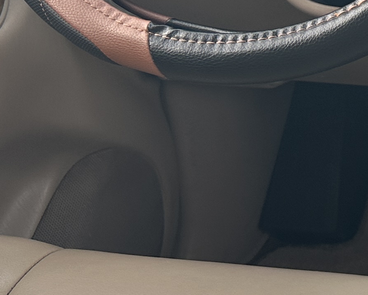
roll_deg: +1.8
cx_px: 667
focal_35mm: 106
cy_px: -91
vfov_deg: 14.0
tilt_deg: -18.8
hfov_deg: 15.5
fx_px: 1155
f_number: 1.78
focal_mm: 6.86
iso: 80
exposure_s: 1/121
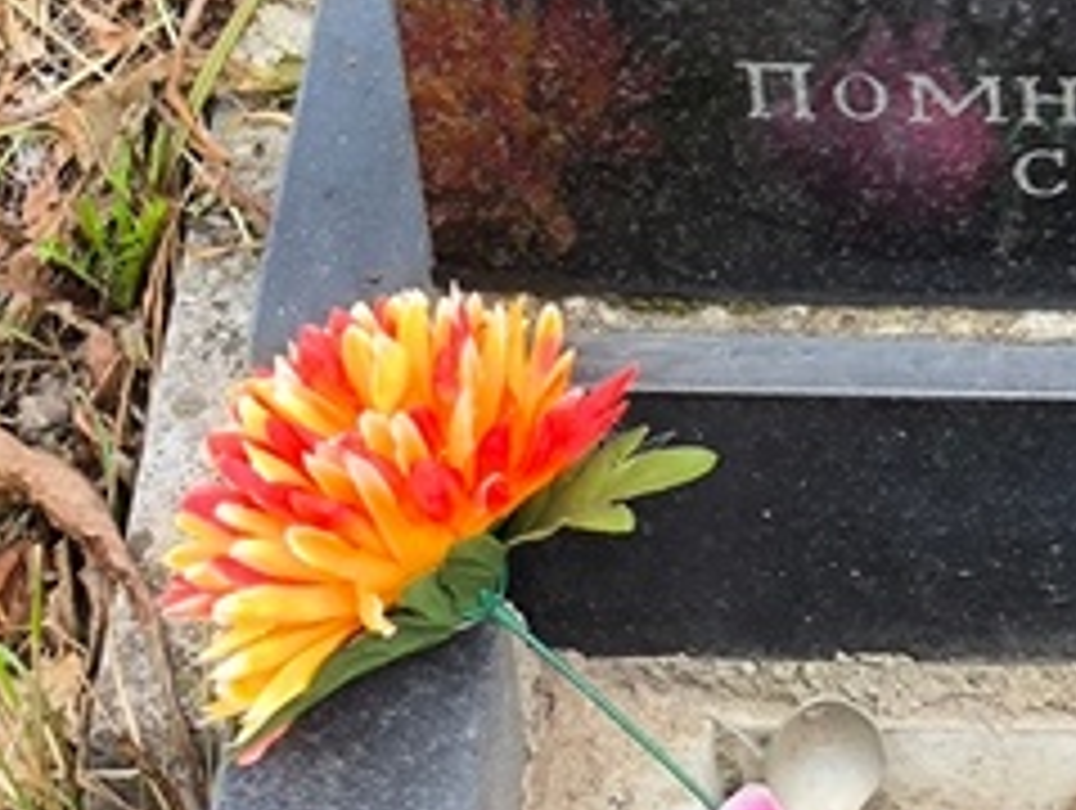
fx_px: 5199
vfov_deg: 8.7
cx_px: 1326
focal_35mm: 167
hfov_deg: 11.6
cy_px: -360
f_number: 1.7
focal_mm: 4.71
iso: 50
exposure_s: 1/180
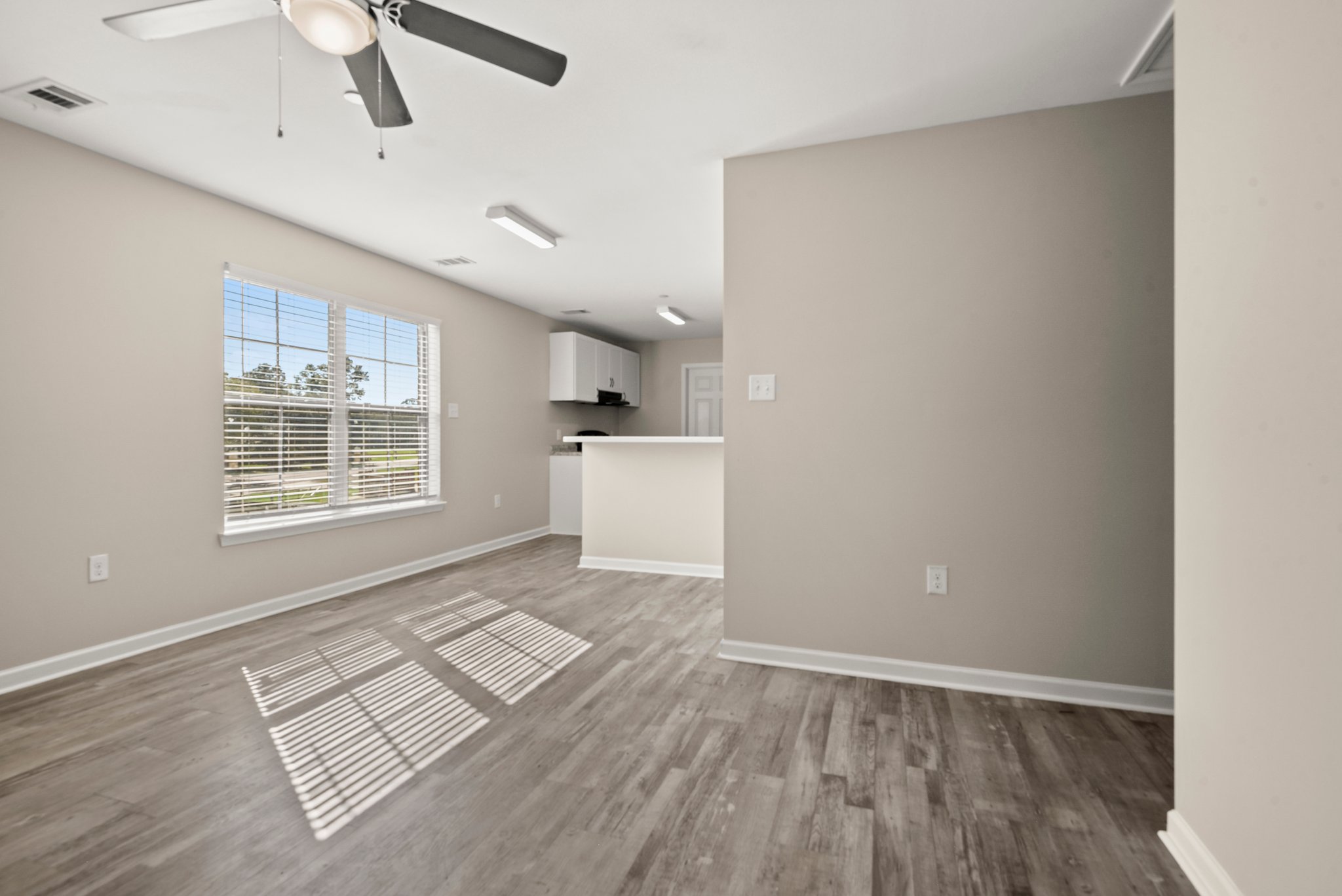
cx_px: 671
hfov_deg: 96.7
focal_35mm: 16
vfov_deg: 73.8
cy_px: 448
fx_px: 597
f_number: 10
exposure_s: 1/13
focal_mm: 16
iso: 200
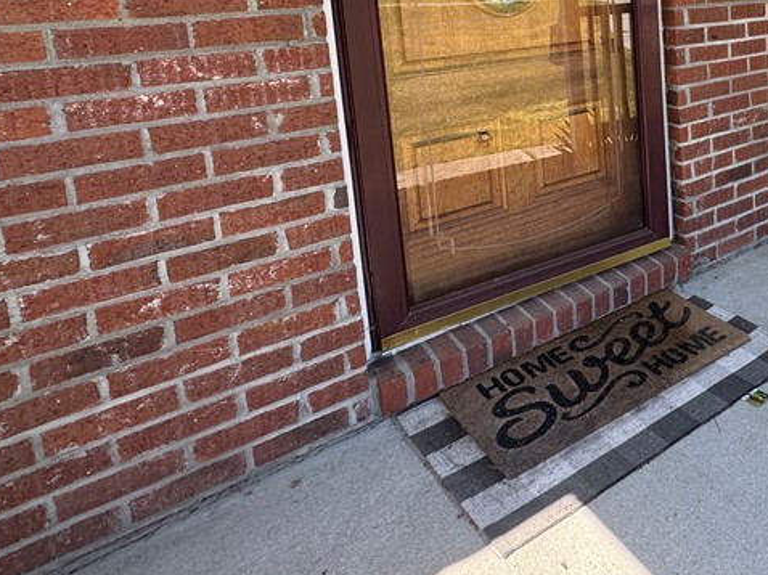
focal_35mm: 30
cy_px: 51
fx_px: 665
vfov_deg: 42.6
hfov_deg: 49.8
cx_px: 754
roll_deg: +1.5
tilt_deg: -8.2
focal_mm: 2.22
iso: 40
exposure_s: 1/221
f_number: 2.2
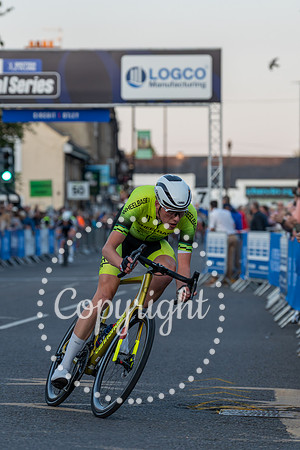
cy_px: 238
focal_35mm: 195
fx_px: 2432
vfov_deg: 10.6
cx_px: 95
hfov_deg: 7.1
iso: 1000
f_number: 3.2
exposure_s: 1/800
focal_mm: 116
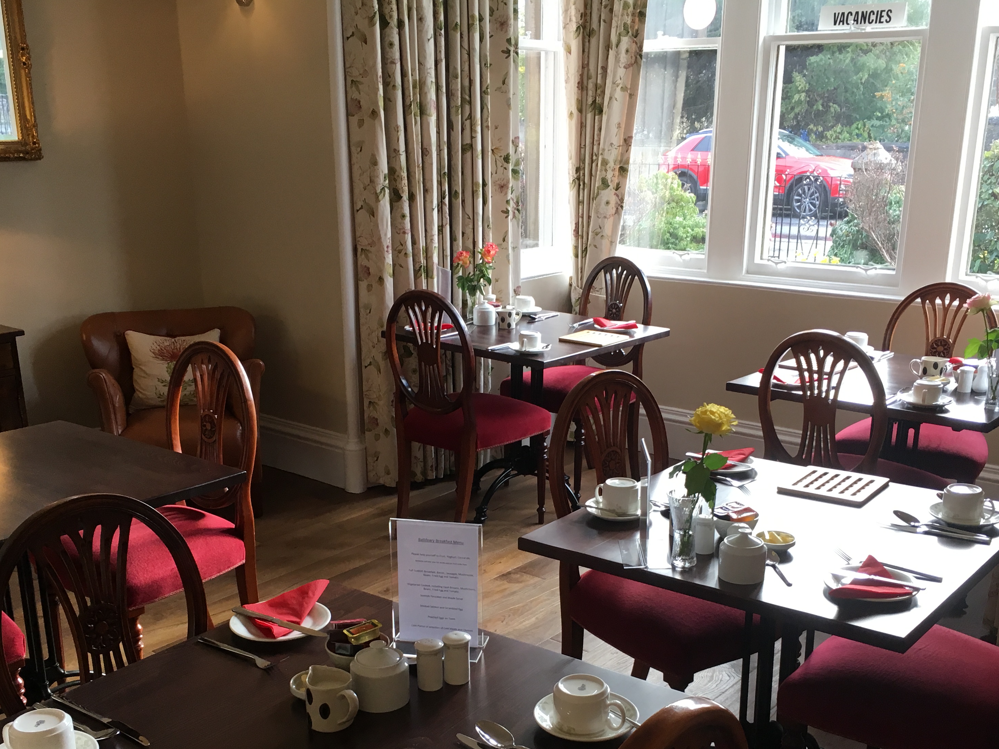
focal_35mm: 40
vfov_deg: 35.6
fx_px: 1154
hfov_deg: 46.8
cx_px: 489
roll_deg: -0.1
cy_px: 508
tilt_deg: -20.4
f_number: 2.2
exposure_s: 1/33
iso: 32
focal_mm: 4.15
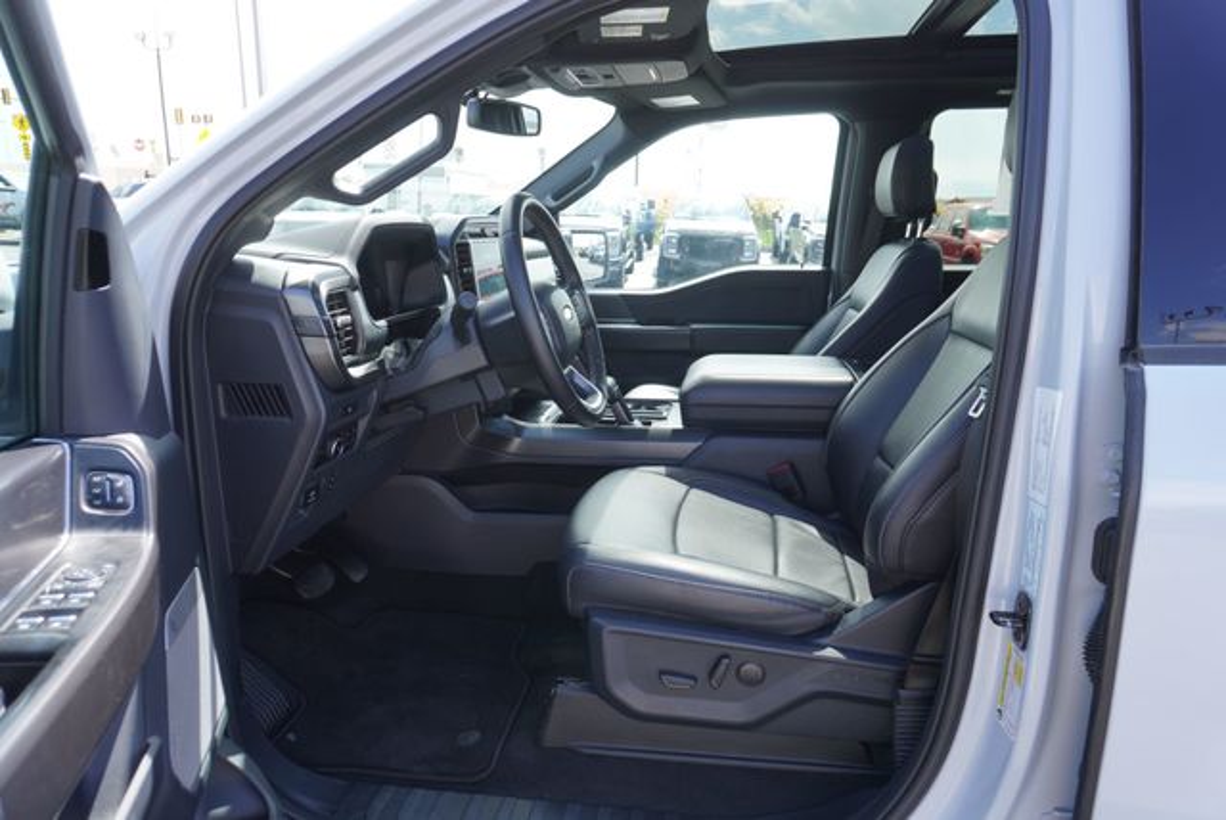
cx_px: 613
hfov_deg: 73.7
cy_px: 410
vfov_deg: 53.2
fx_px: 818
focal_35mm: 24
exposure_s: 1/100
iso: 100
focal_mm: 16
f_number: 5
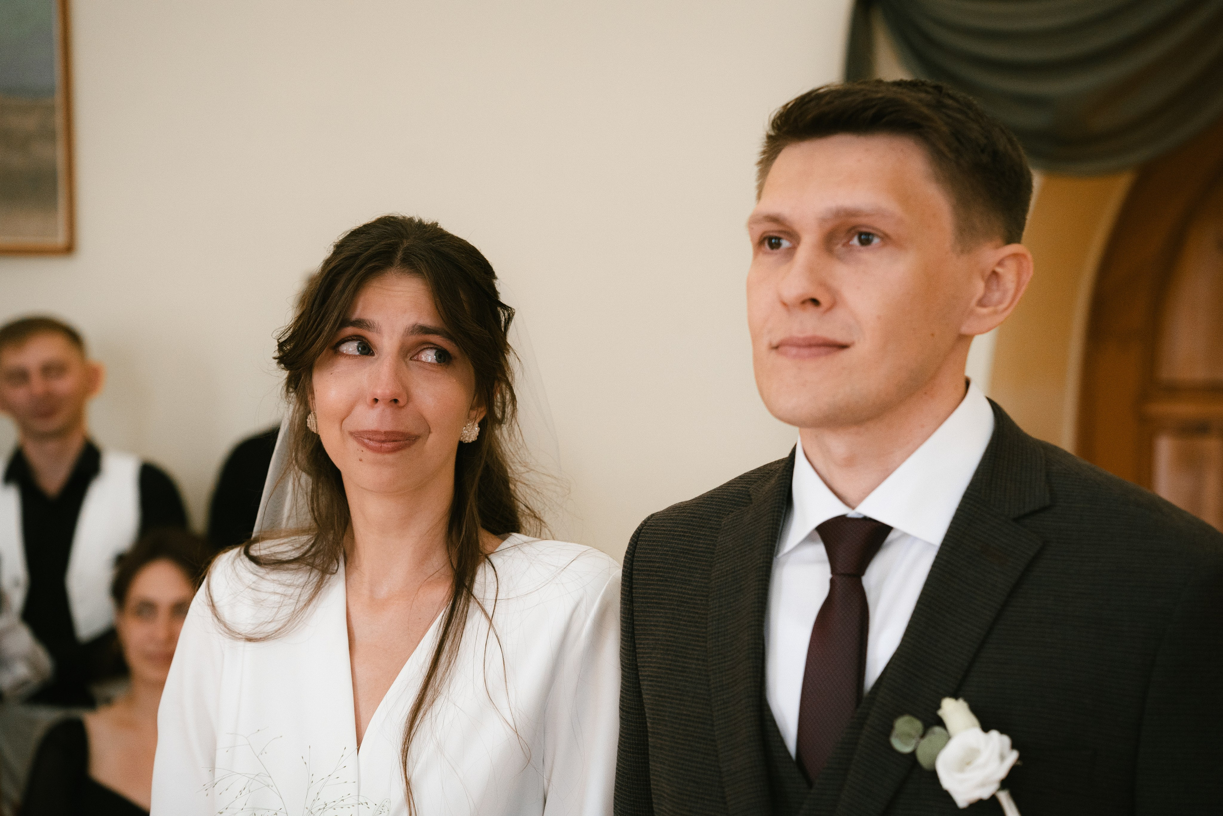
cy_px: 408
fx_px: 2548
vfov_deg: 18.2
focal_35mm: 75
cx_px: 612
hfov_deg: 27.0
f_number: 4
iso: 1600
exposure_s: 1/640
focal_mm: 75
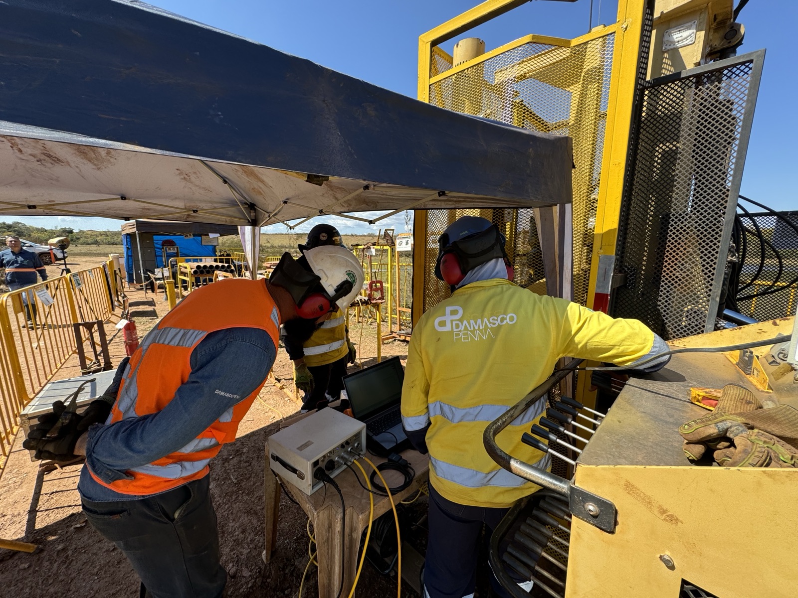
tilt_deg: -8.8
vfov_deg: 85.7
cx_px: 399
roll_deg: -0.7
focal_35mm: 14
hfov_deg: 102.1
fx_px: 323
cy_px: 299
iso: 40
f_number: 2.2
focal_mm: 2.22
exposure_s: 1/578
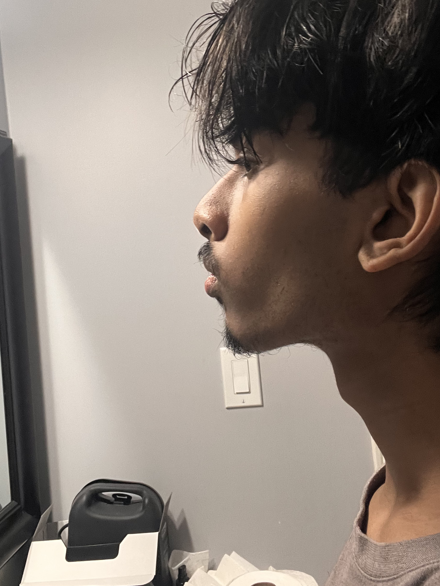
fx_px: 644
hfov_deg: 37.7
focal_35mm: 38
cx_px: 228
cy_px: 235
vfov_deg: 48.7
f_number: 2.2
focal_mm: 2.71
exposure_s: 1/60
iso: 200
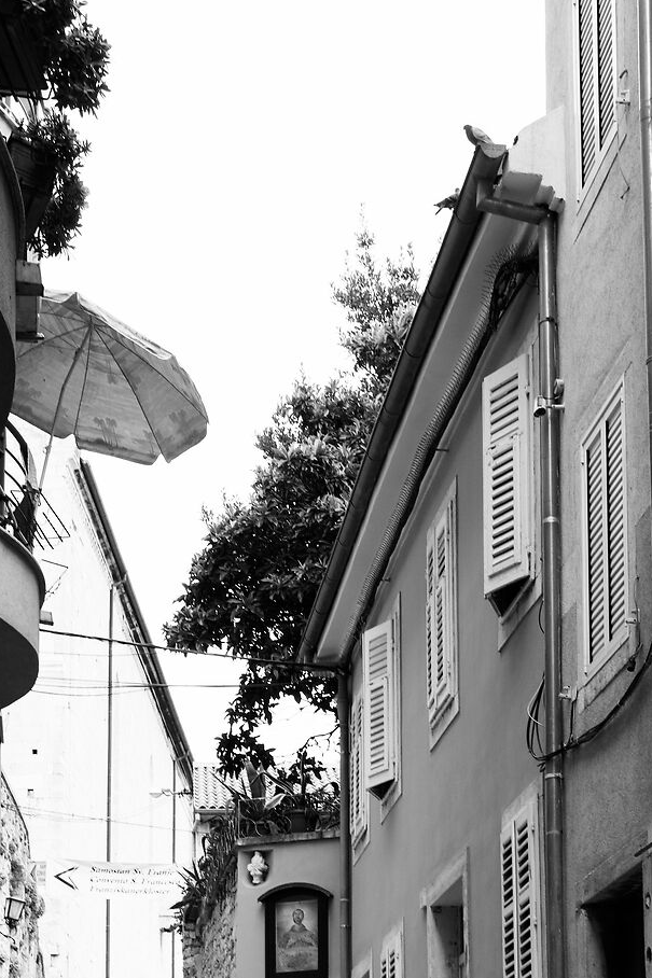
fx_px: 2011
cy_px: 1072
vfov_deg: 25.4
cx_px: 242
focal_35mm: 74
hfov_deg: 18.4
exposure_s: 1/160
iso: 100
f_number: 6.3
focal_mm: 28
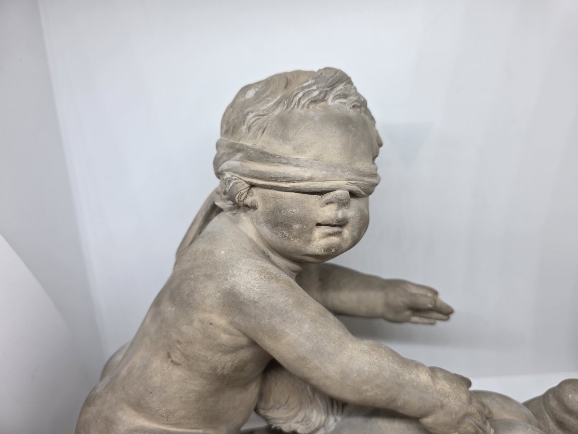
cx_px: 289
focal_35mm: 23
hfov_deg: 73.9
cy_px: 217
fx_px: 384
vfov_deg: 58.9
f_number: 1.7
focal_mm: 6.3
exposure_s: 1/53
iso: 25
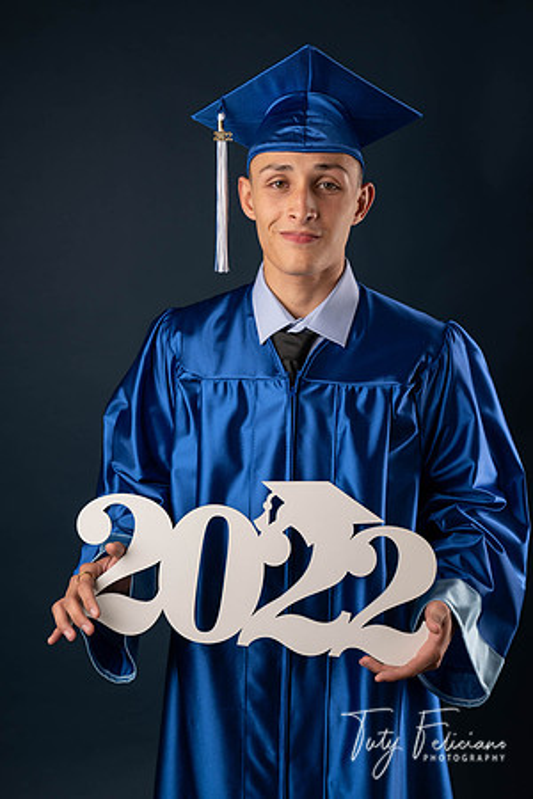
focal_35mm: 56
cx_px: 266
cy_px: 400
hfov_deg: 24.2
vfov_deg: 35.6
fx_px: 1244
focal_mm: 56
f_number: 5.6
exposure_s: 1/100
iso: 200
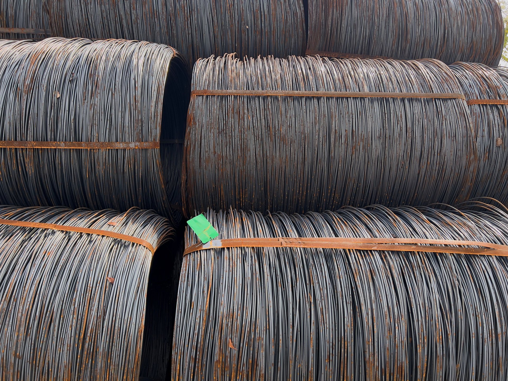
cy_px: 190
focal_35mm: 26
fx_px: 382
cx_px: 254
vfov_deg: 53.1
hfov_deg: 67.3
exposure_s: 1/1029
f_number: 1.5
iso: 50
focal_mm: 5.7
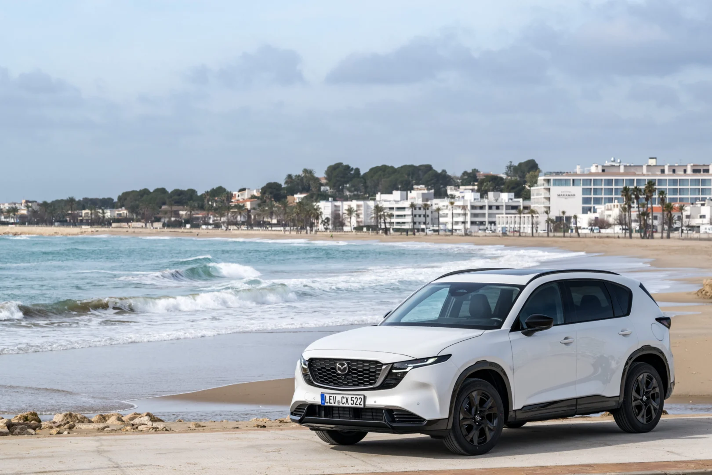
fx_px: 2274
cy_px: 238
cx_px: 356
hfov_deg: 17.8
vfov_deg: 11.9
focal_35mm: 115
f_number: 9
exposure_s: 1/400
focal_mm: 115
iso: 160
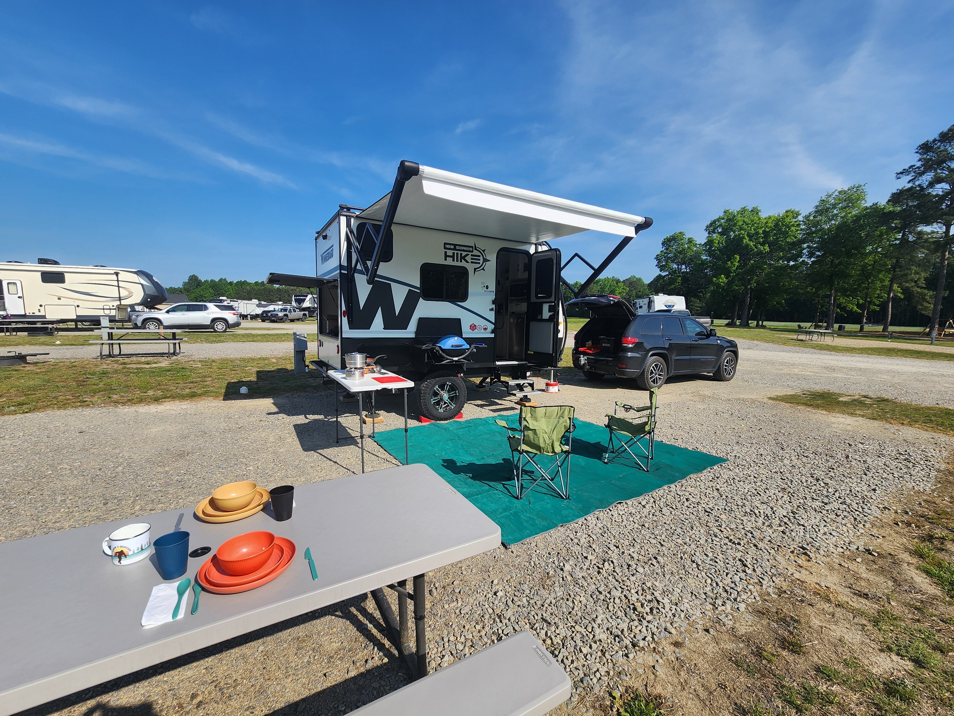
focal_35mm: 13
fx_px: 358
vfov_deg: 89.9
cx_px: 477
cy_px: 358
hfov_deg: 106.2
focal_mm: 2.2
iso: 50
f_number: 2.2
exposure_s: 1/2105
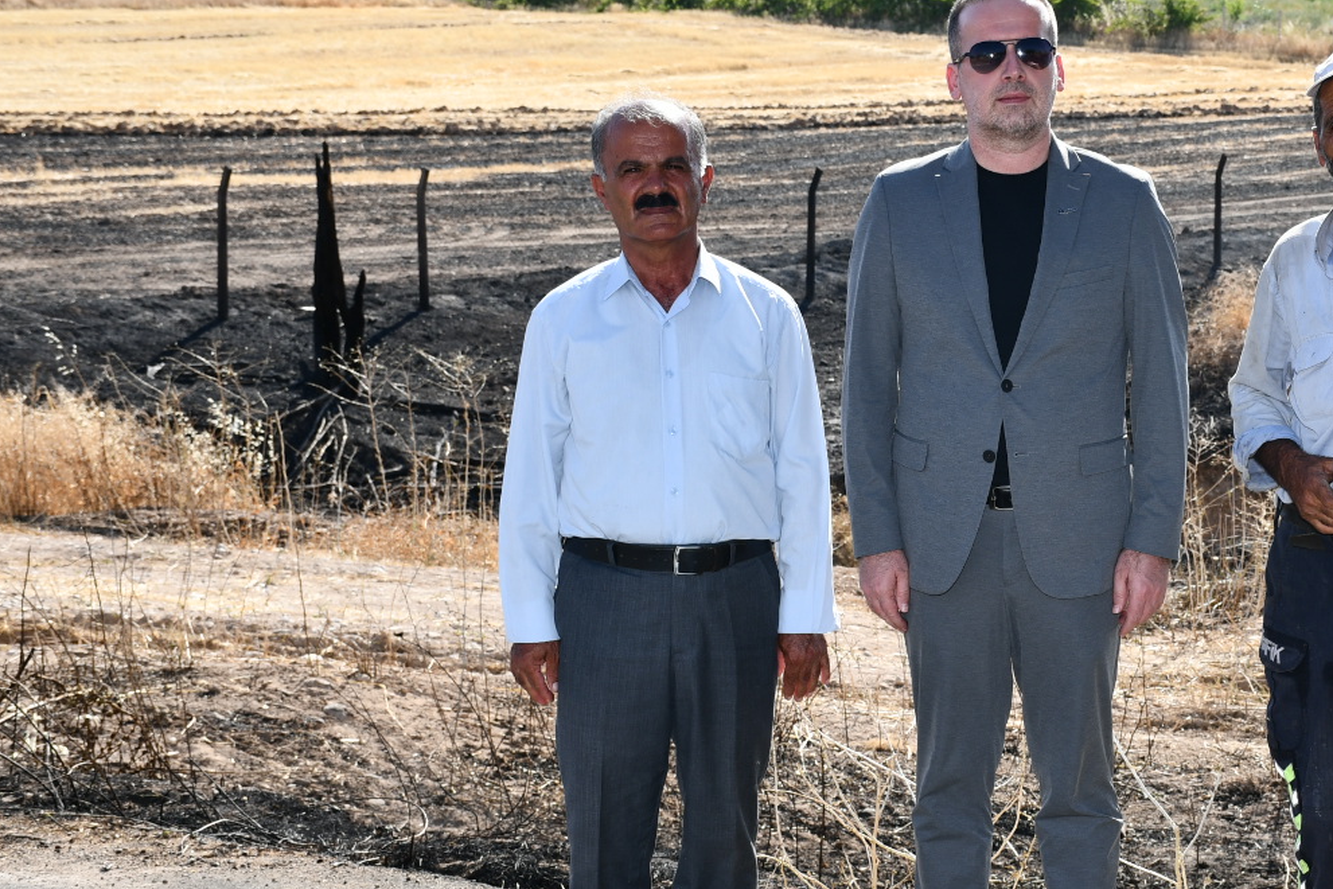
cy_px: 520
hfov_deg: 23.6
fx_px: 3148
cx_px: 1061
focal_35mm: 85
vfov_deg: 16.1
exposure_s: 1/200
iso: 100
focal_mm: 35
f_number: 7.1
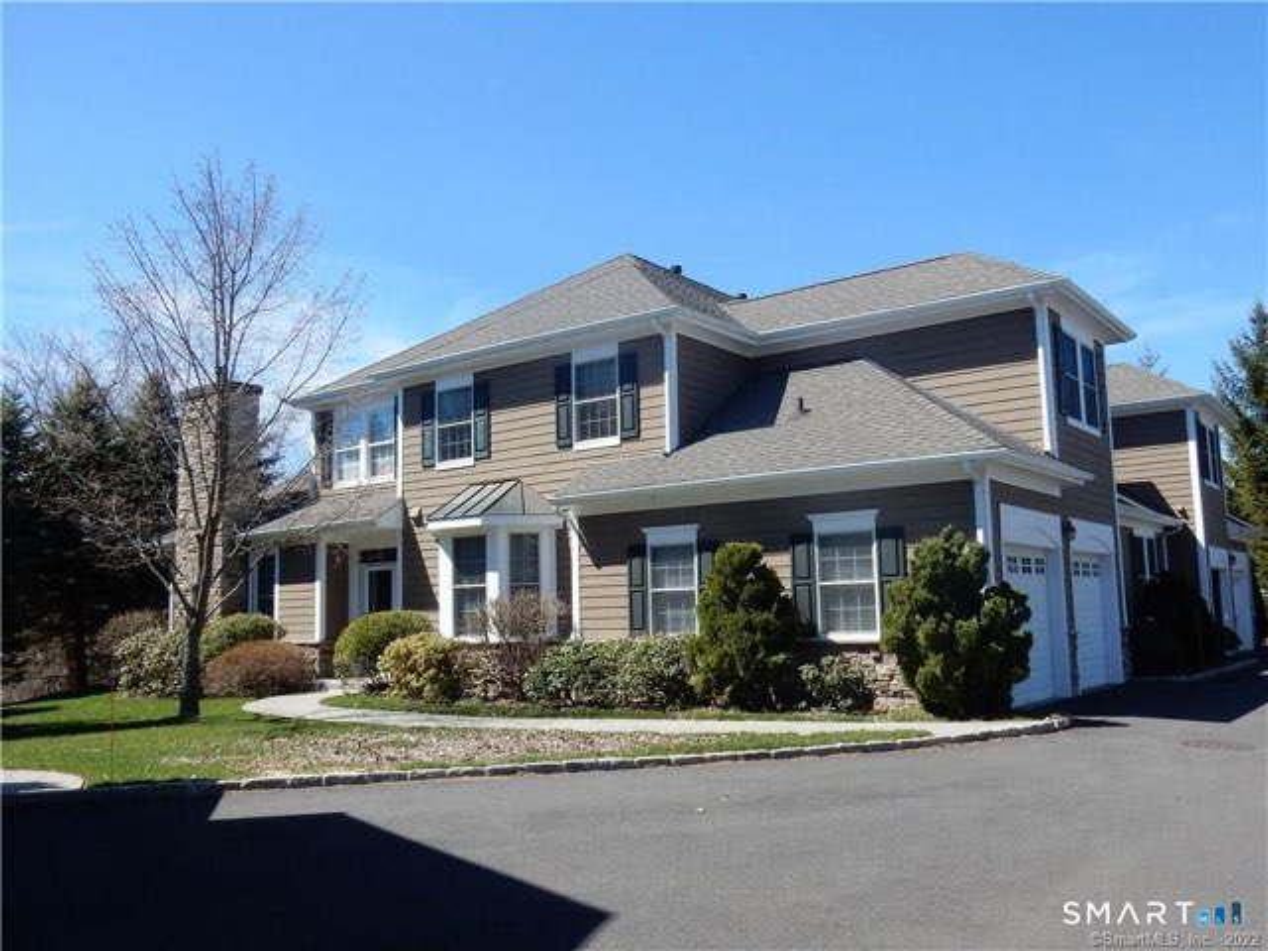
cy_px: 476
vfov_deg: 46.8
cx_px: 634
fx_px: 1099
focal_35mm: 30
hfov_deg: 60.0
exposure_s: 1/800
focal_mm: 5.4
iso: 125
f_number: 4
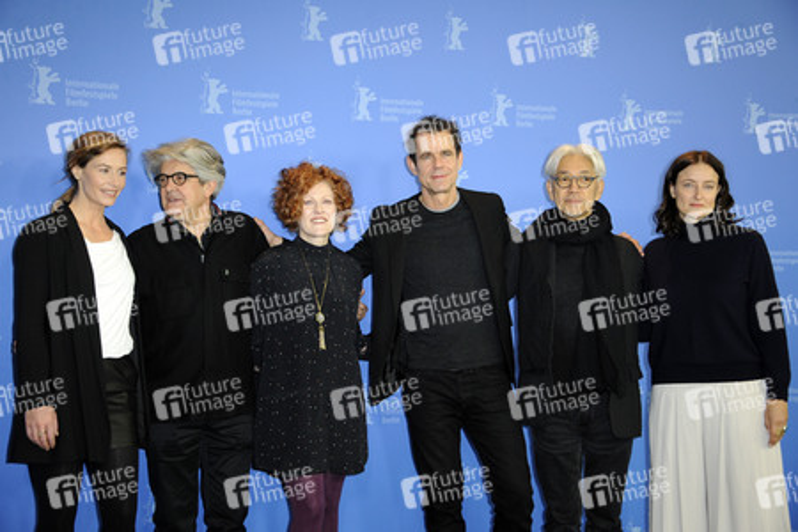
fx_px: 1153
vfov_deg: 26.0
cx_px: 399
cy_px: 266
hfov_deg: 38.2
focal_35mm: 52
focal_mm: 52
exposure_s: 1/250
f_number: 5
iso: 1600
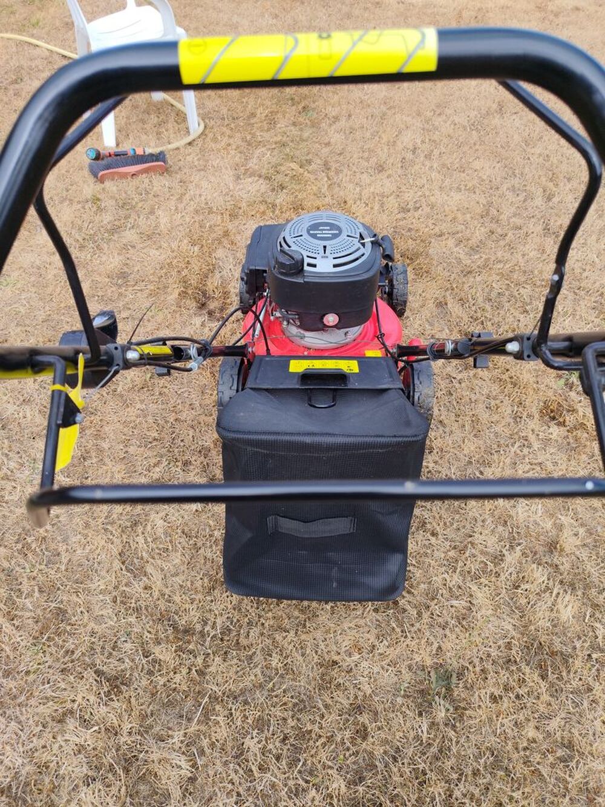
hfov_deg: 56.8
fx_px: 559
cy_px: 404
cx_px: 302
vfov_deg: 71.6
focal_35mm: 24
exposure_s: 1/577
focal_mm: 5.24
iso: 52
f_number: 1.7
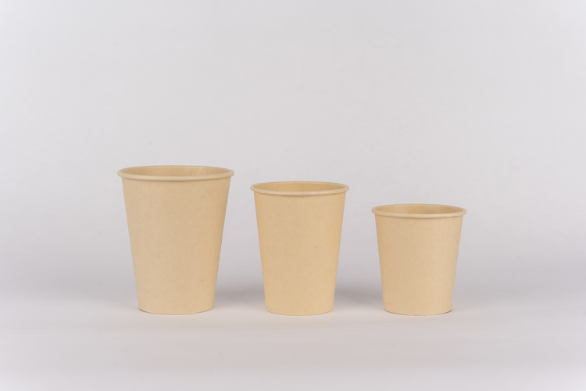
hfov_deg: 29.8
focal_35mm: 68
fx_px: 1100
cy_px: 196
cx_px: 293
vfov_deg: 20.1
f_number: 10
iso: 320
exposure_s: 1/100
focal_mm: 67.6
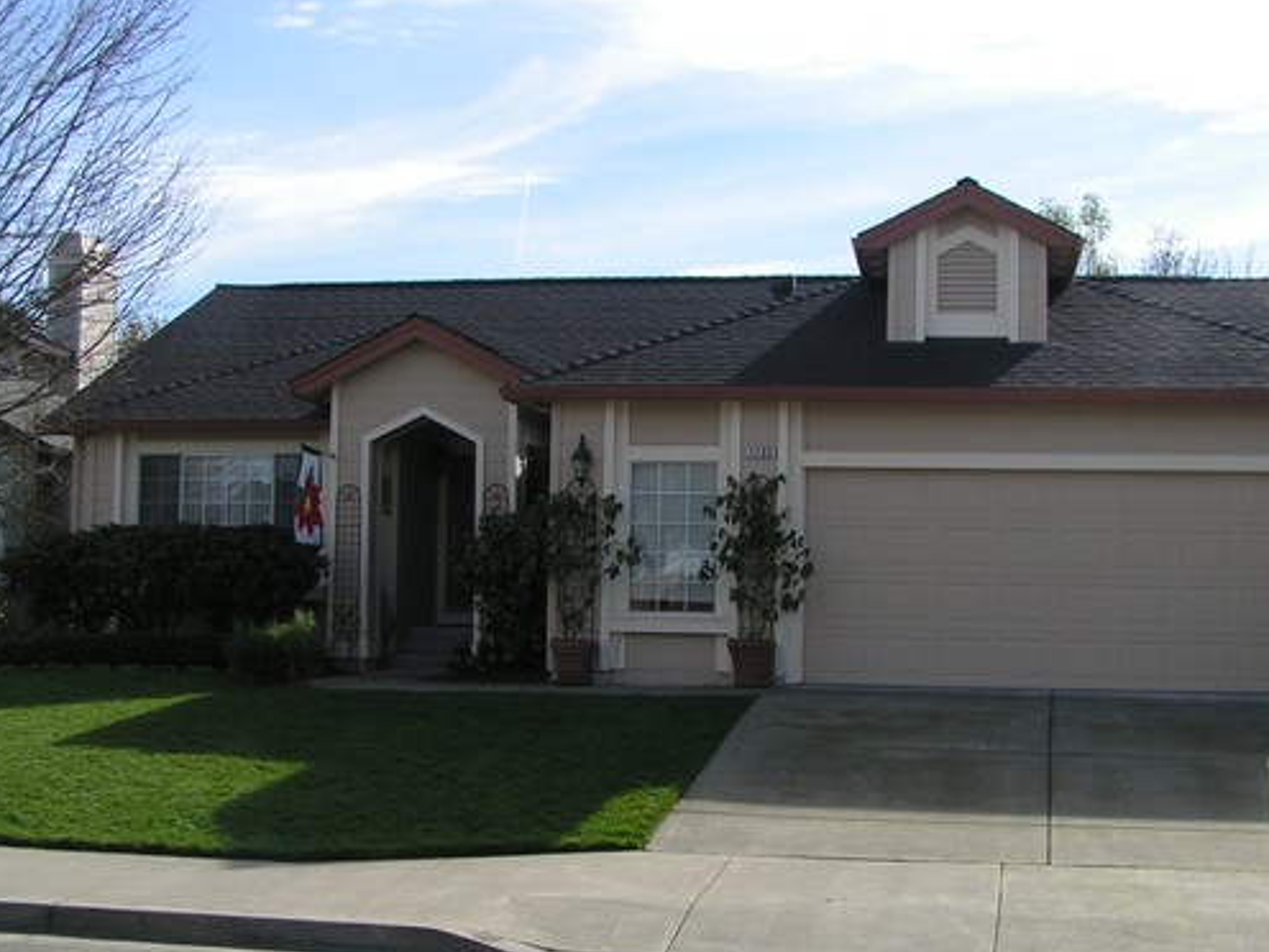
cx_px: 683
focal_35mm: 49
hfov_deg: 38.9
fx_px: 1796
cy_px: 525
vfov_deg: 29.7
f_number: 5.6
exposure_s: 1/320
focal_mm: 5.8
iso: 50
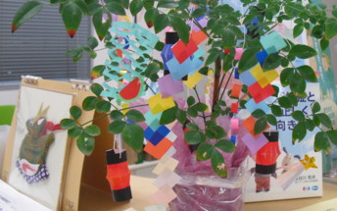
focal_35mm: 50
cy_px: 71
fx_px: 459
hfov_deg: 40.3
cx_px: 174
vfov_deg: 25.7
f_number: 3.1
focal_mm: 6.3
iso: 400
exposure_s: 1/80
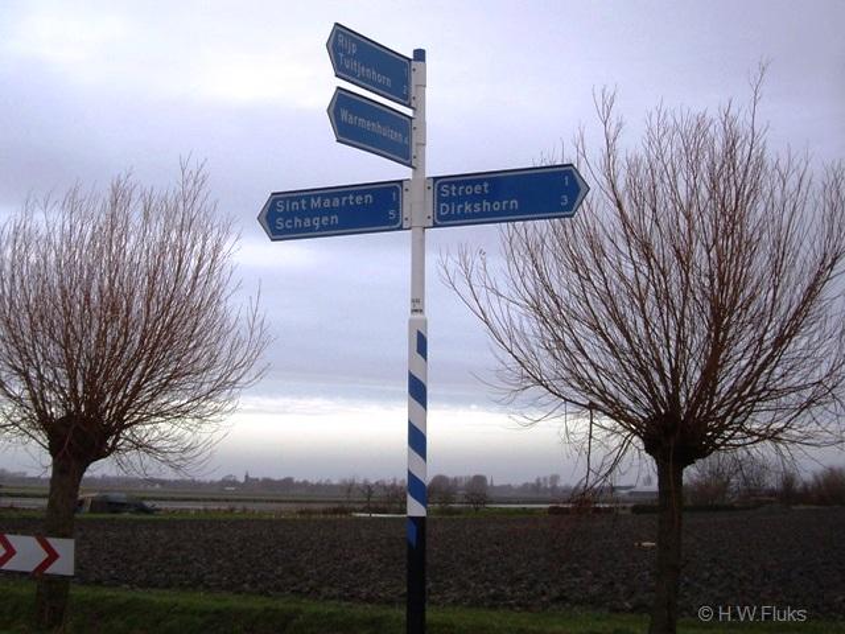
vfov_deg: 37.7
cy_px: 317
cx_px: 422
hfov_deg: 49.0
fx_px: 928
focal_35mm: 38
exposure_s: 1/160
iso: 100
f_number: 2.8
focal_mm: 7.9
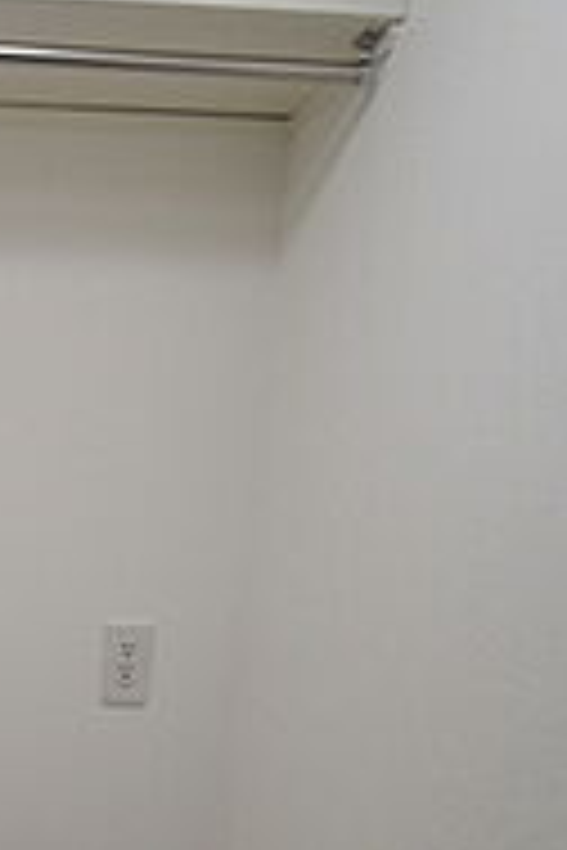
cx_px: -72
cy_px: 733
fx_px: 898
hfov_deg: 30.9
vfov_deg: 46.7
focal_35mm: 38
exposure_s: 1/250
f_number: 4
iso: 400
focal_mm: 10
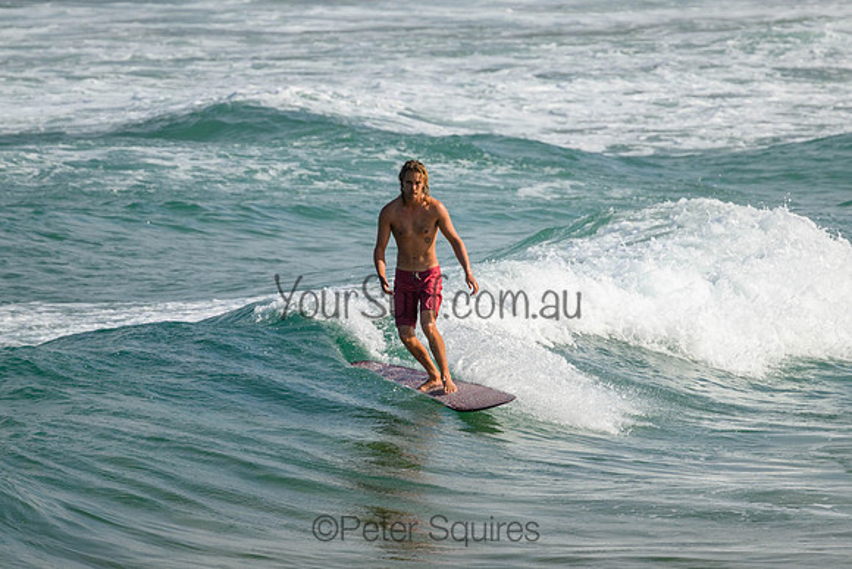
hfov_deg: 2.4
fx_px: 20262
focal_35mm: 856
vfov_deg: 1.6
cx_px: 450
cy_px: 273
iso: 800
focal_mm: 800
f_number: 11
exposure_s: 1/2000
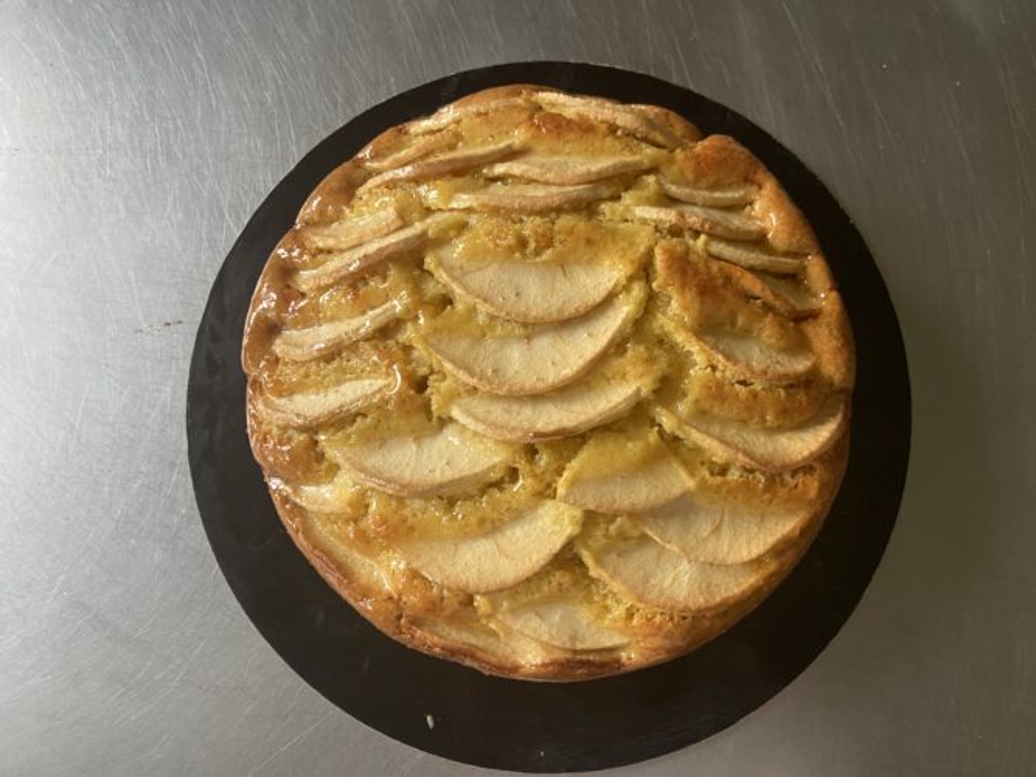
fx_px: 778
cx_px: 518
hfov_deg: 67.3
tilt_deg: -77.9
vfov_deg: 53.0
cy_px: 388
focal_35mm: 26
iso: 250
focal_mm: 4.25
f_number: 1.8
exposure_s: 1/60
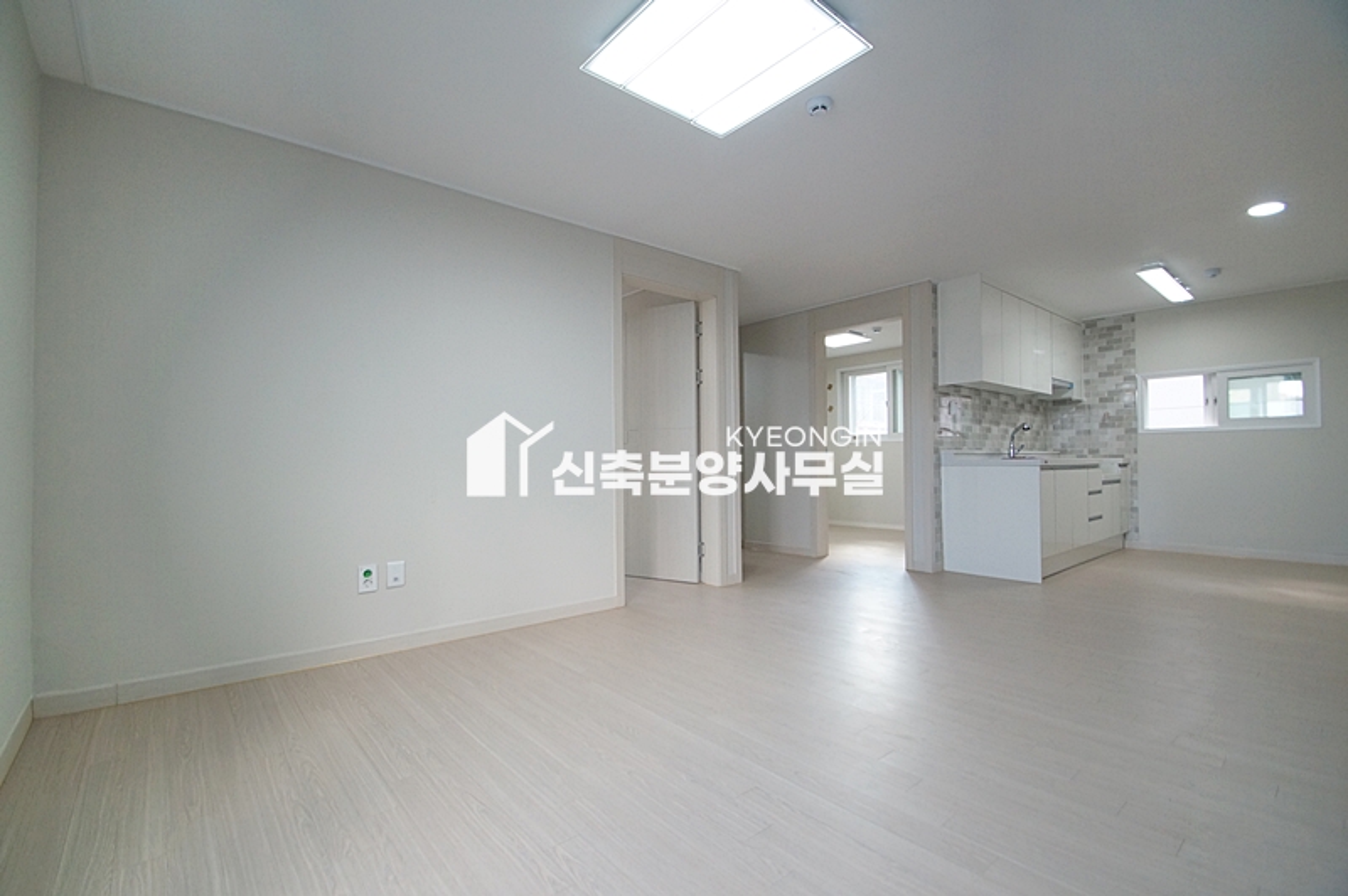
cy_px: 448
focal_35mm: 15
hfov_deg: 100.4
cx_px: 674
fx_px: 561
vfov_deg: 77.2
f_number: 4
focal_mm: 10
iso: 800
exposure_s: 1/200
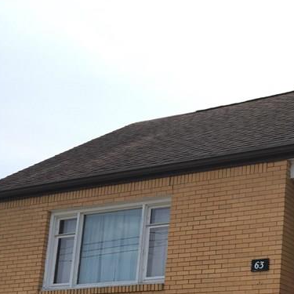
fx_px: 673
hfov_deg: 23.1
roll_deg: -3.0
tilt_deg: +12.0
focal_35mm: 70
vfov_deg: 23.6
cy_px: 297
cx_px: 331
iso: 25
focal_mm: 4.15
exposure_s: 1/1374
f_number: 2.2
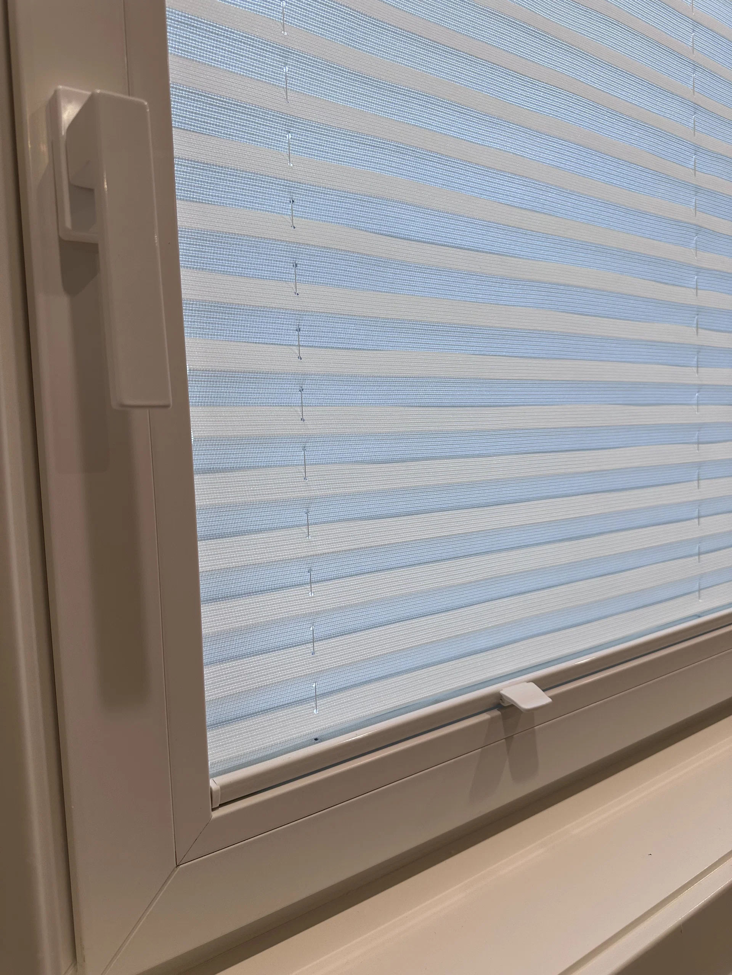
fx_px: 677
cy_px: 488
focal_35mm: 24
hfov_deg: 56.8
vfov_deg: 71.6
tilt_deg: -3.8
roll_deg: +1.7
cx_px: 366
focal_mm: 6.86
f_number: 1.78
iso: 100
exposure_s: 1/120
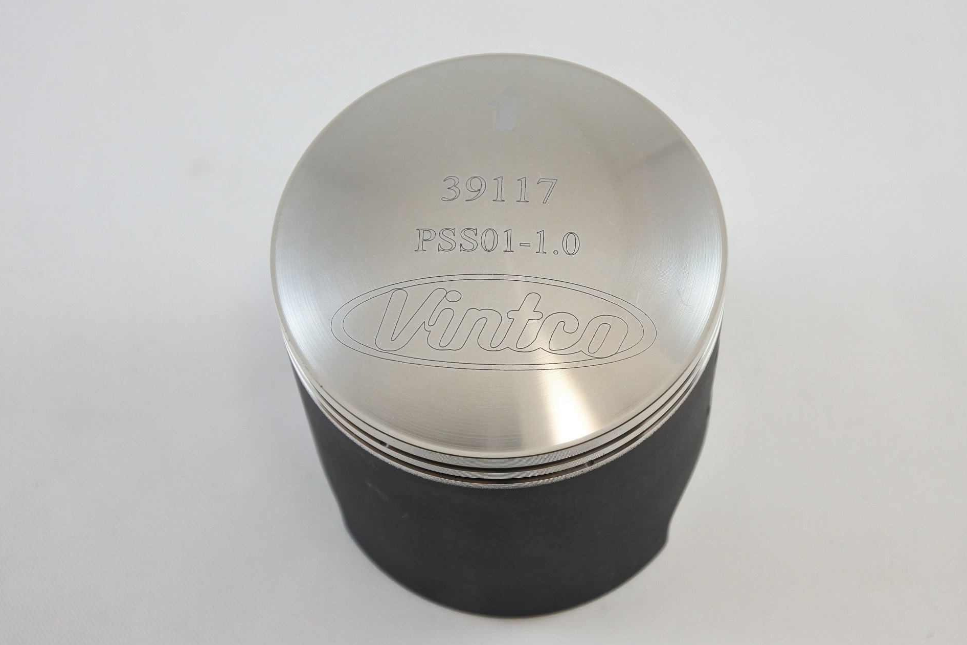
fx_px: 1719
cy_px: 329
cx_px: 496
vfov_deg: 21.2
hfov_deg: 31.4
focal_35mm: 64
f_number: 5
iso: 500
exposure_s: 1/125
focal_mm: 23.1
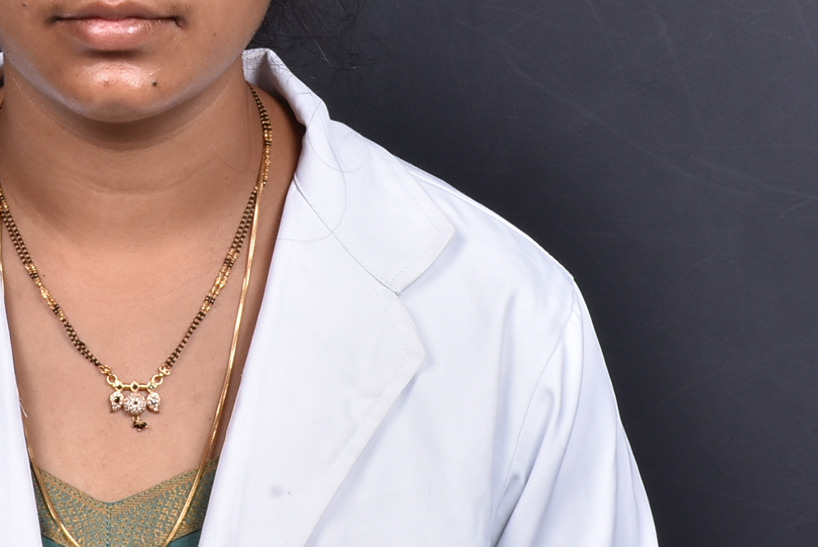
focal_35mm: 186
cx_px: 112
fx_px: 4229
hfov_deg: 11.0
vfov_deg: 7.4
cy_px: -28
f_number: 25
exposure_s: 1/125
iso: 400
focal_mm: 48
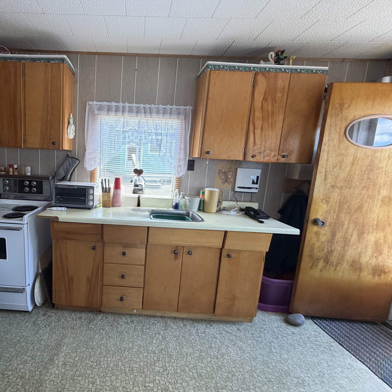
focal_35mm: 18
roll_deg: -2.3
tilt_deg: -9.1
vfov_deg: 80.7
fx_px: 231
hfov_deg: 77.6
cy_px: 195
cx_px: 125
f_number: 2.2
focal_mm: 2.22
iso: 200
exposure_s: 1/121
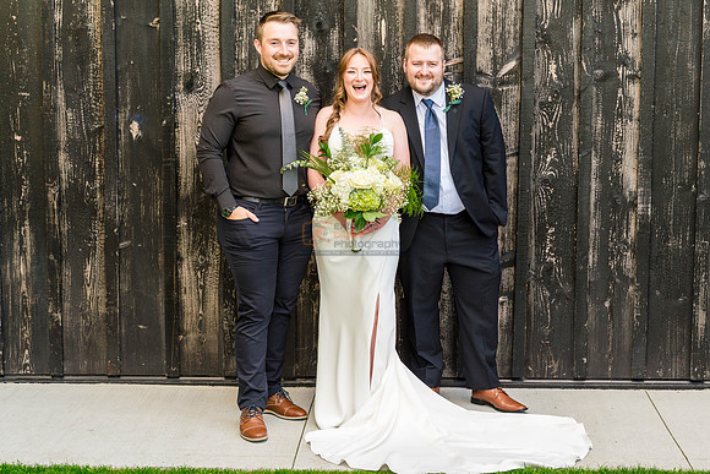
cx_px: 399
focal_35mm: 65
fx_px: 1280
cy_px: 240
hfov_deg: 31.0
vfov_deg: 21.0
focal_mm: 54
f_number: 4.5
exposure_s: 1/250
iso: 400
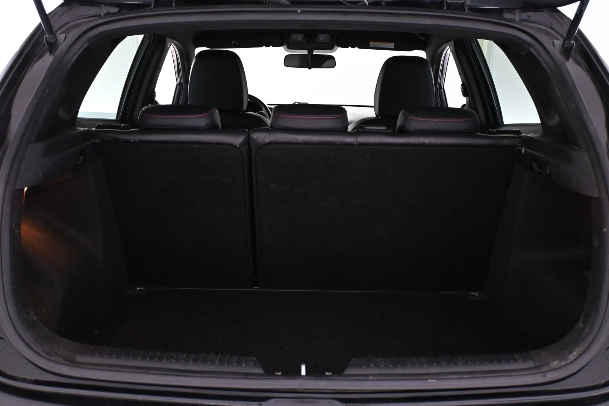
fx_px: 660
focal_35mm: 39
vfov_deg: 34.2
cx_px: 304
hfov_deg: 49.6
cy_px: 203
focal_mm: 26
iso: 3600
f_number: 4.5
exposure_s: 1/60
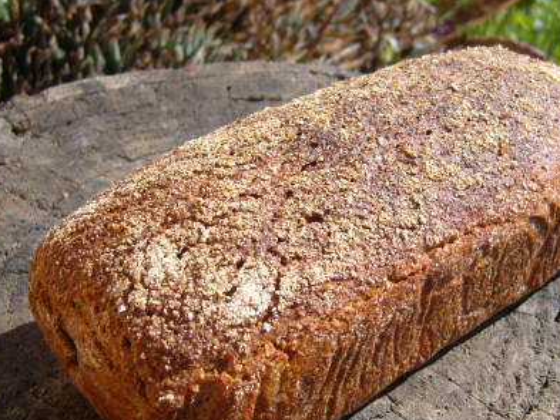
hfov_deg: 33.7
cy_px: 248
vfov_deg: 25.6
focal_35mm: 57
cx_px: 325
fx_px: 922
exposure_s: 1/180
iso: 80
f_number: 7.1
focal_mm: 7.4
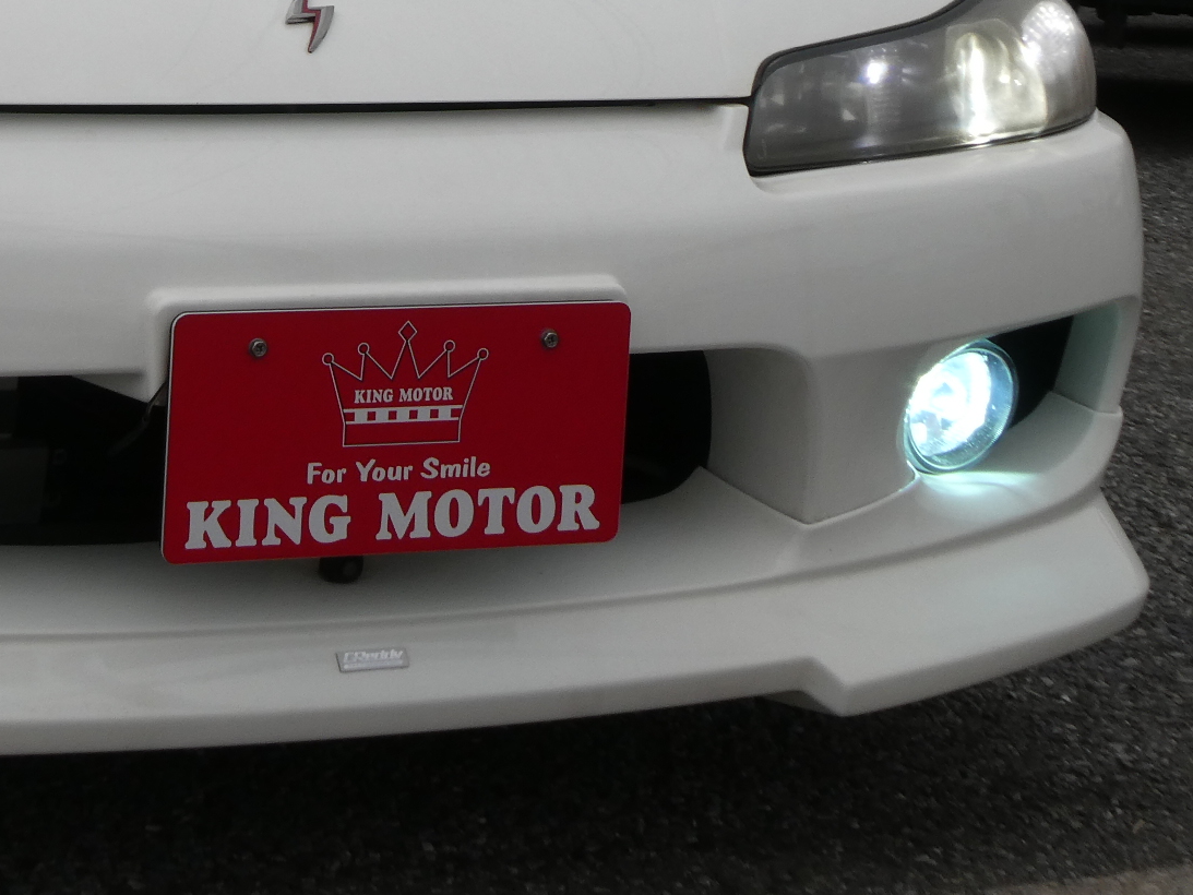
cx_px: 7
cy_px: -70
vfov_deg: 15.0
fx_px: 3309
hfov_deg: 19.8
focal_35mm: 96
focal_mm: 7.2
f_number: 4.5
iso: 80
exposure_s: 1/400
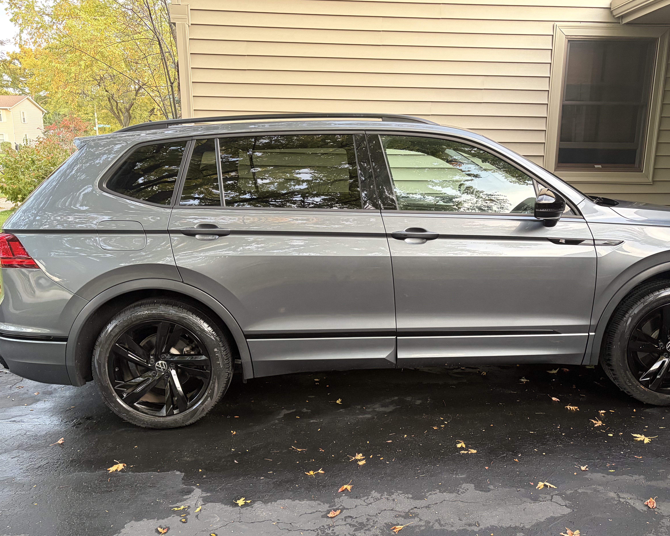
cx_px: 379
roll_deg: -0.1
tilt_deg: -13.0
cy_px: 297
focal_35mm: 31
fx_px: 615
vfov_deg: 47.0
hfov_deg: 57.0
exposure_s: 1/60
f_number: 1.6
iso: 250
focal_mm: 5.96
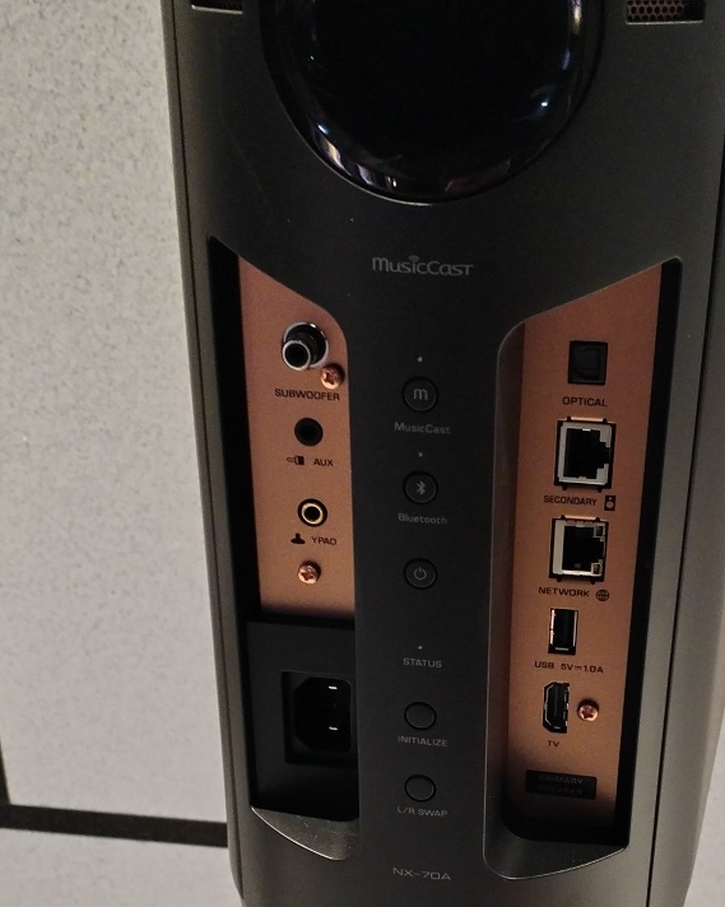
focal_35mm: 55
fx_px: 1476
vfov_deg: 33.7
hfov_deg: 27.5
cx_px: 473
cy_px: 631
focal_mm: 4.75
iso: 387
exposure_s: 1/25
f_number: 1.8
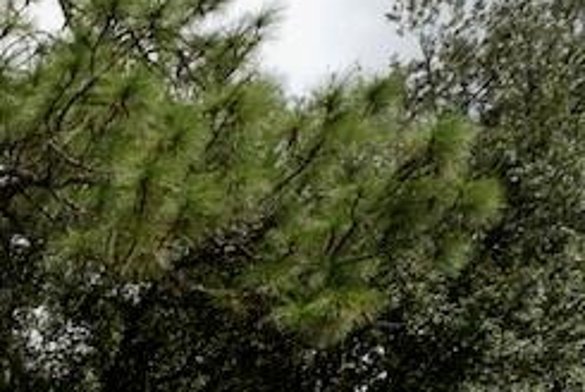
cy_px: 1009
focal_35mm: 73
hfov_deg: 20.1
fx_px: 1188
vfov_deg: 12.9
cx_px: -463
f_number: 4.5
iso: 50
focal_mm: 14
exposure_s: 1/320
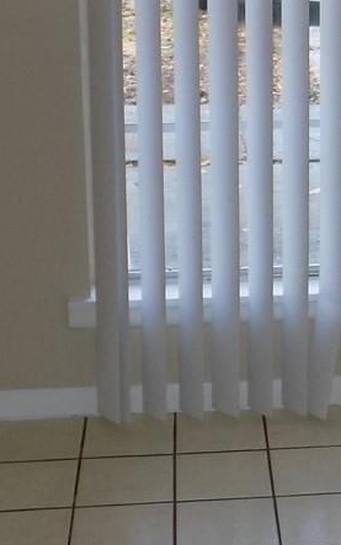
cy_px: 46
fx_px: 1308
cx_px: 388
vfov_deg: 22.9
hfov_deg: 14.5
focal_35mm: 88
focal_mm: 4
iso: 80
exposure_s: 1/80
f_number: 3.1
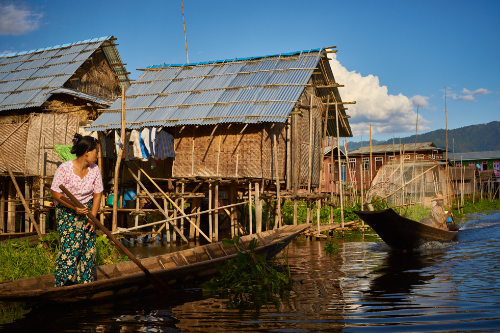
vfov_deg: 26.5
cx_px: 250
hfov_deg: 38.9
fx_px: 708
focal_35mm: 51
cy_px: 164
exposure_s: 1/1000
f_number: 8
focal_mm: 50
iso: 200
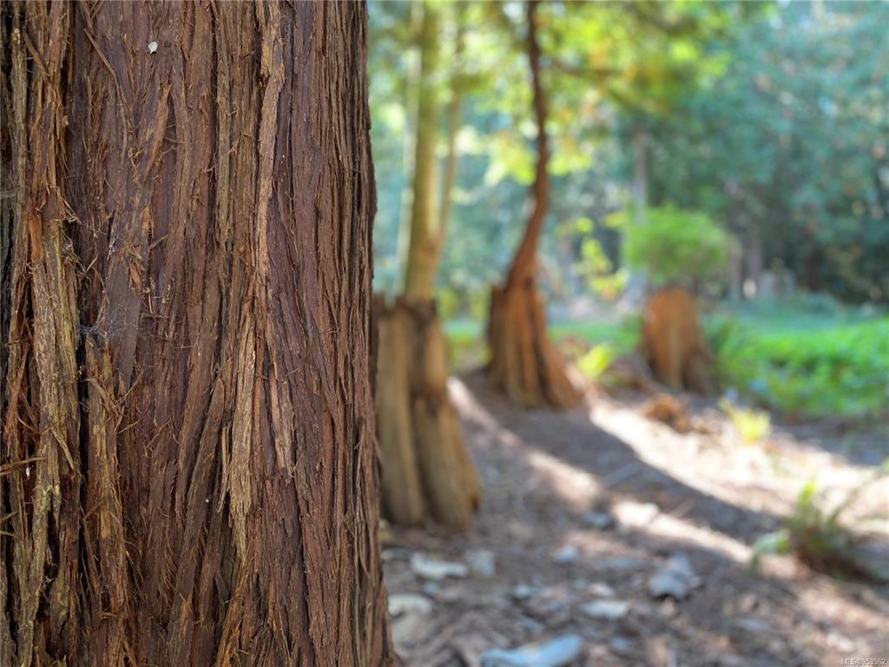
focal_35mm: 26
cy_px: 334
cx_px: 444
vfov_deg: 53.1
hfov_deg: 67.3
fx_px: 668
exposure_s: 1/61
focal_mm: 4.25
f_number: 1.8
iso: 125
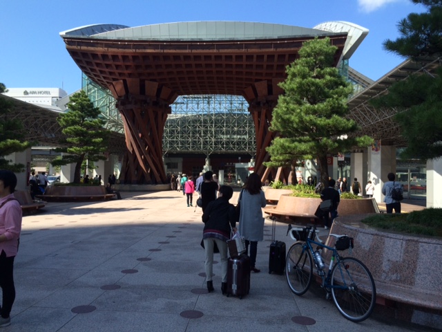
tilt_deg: +0.1
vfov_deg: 48.2
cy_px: 166
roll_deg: -0.4
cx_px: 221
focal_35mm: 29
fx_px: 370
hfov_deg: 61.7
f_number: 2.2
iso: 32
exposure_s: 1/1172
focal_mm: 4.15
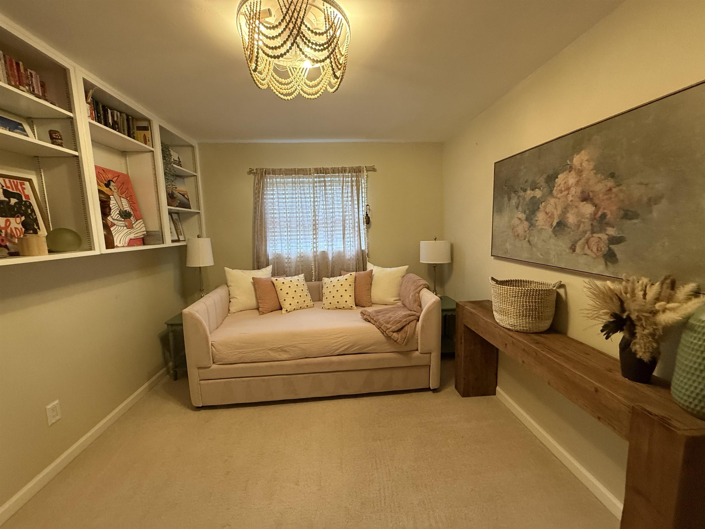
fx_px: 285
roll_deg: +2.1
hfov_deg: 102.1
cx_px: 352
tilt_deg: -7.0
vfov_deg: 85.7
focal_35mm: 14
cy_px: 264
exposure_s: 1/60
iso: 400
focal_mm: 2.22
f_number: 2.2
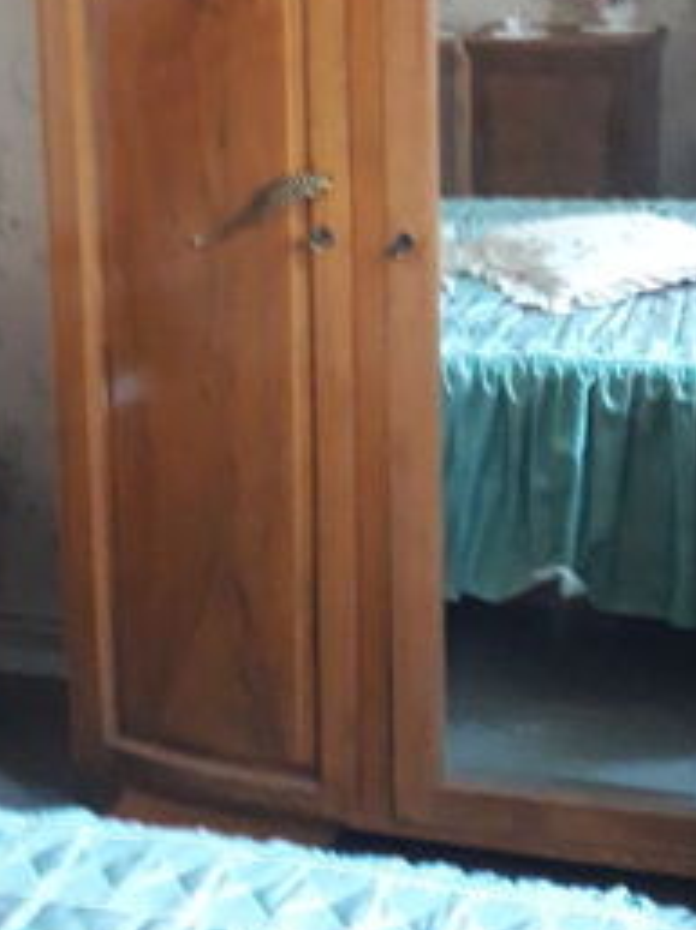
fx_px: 1799
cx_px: 541
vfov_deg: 28.2
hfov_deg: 21.7
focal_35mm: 67
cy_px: 148
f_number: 1.9
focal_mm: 3.6
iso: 400
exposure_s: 1/20
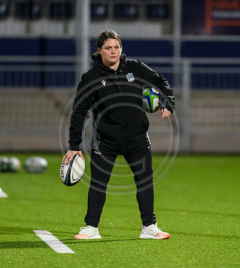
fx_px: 5710
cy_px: 132
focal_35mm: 686
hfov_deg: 2.4
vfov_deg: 2.7
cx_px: 135
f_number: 2.8
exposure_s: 1/800
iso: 8000
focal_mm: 400
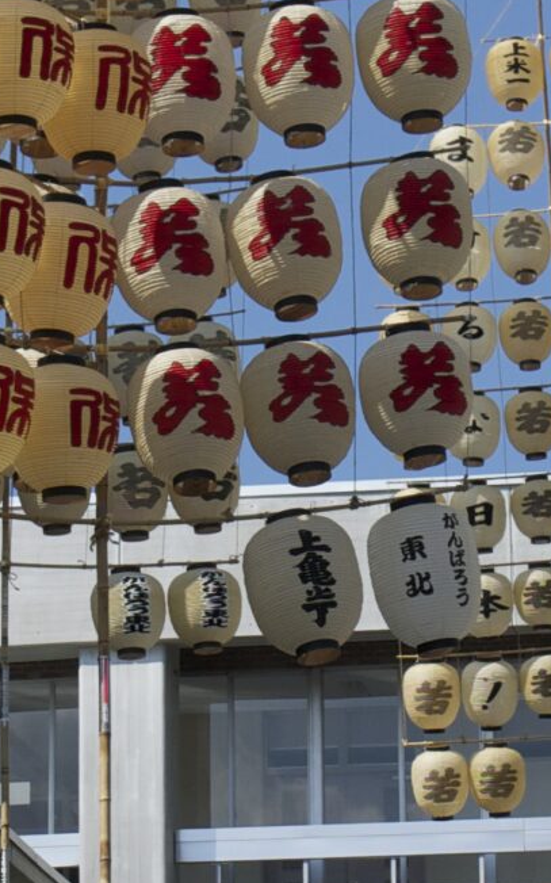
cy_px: 358
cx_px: 222
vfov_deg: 10.9
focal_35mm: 192
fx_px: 4617
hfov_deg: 6.8
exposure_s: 1/640
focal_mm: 32
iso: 200
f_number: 8
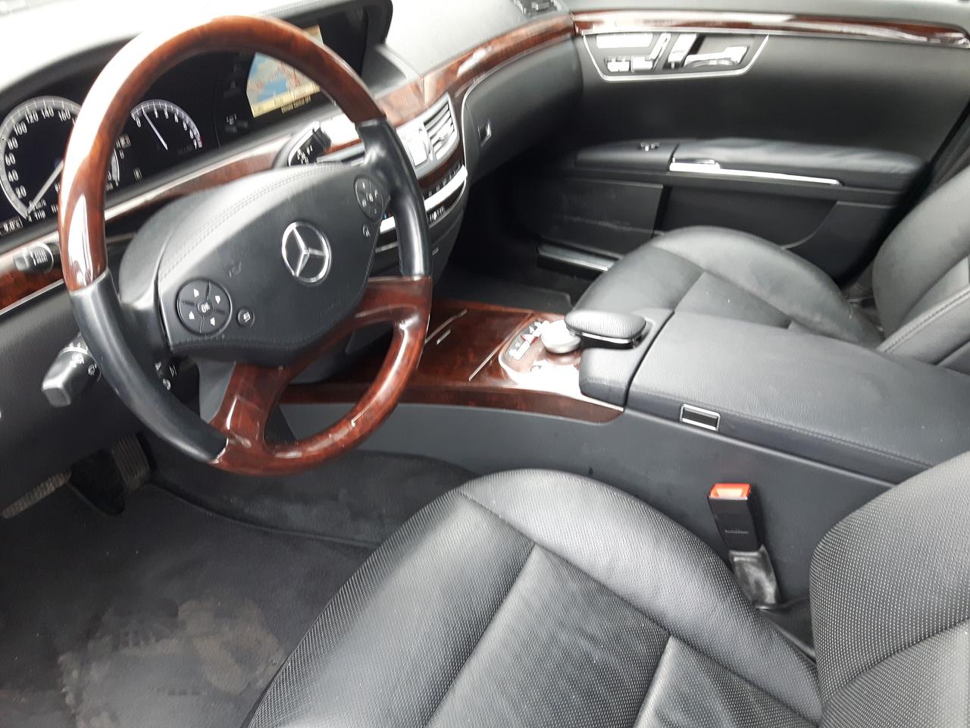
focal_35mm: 31
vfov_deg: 45.4
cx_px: 485
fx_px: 869
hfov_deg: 58.4
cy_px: 364
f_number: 1.9
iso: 125
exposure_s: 1/33
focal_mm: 3.7
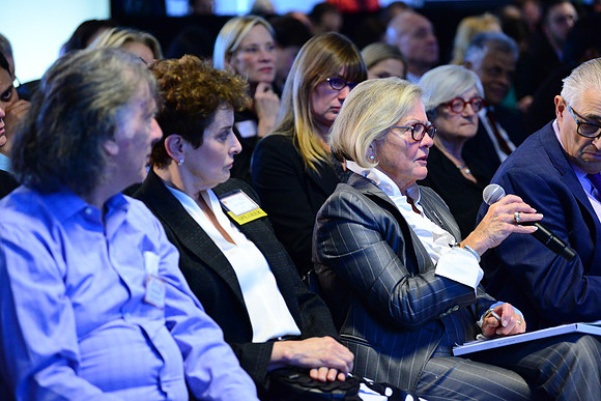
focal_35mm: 112
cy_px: 200
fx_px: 1870
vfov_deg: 12.2
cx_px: 300
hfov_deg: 18.3
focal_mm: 112
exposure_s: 1/160
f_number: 2.8
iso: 4000
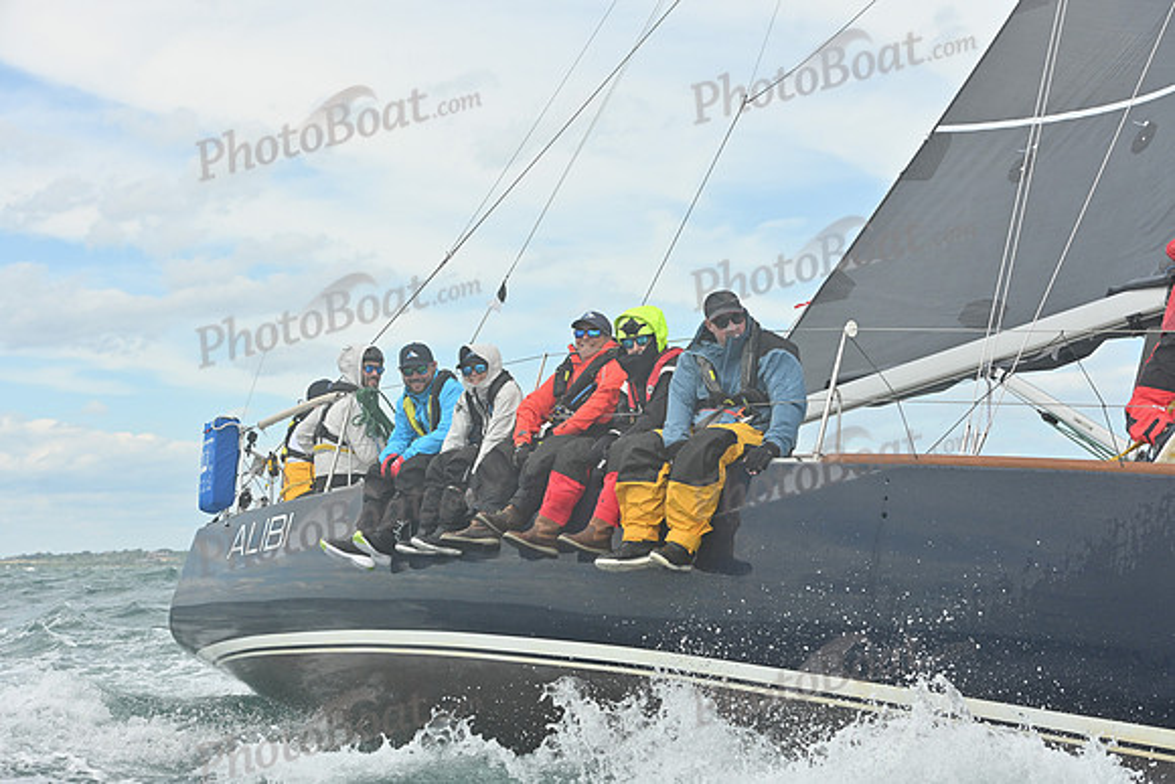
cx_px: 588
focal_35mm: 70
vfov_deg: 19.5
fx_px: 2285
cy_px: 392
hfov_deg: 28.8
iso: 320
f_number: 8
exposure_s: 1/1250
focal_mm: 70
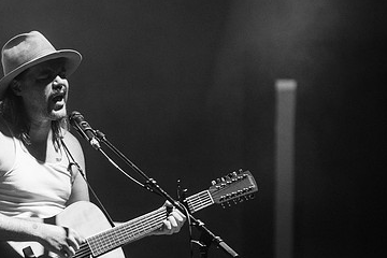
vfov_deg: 3.3
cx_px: 151
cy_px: 135
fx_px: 4482
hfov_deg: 4.9
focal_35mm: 417
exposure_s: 1/250
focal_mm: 200
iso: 2500
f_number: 3.2
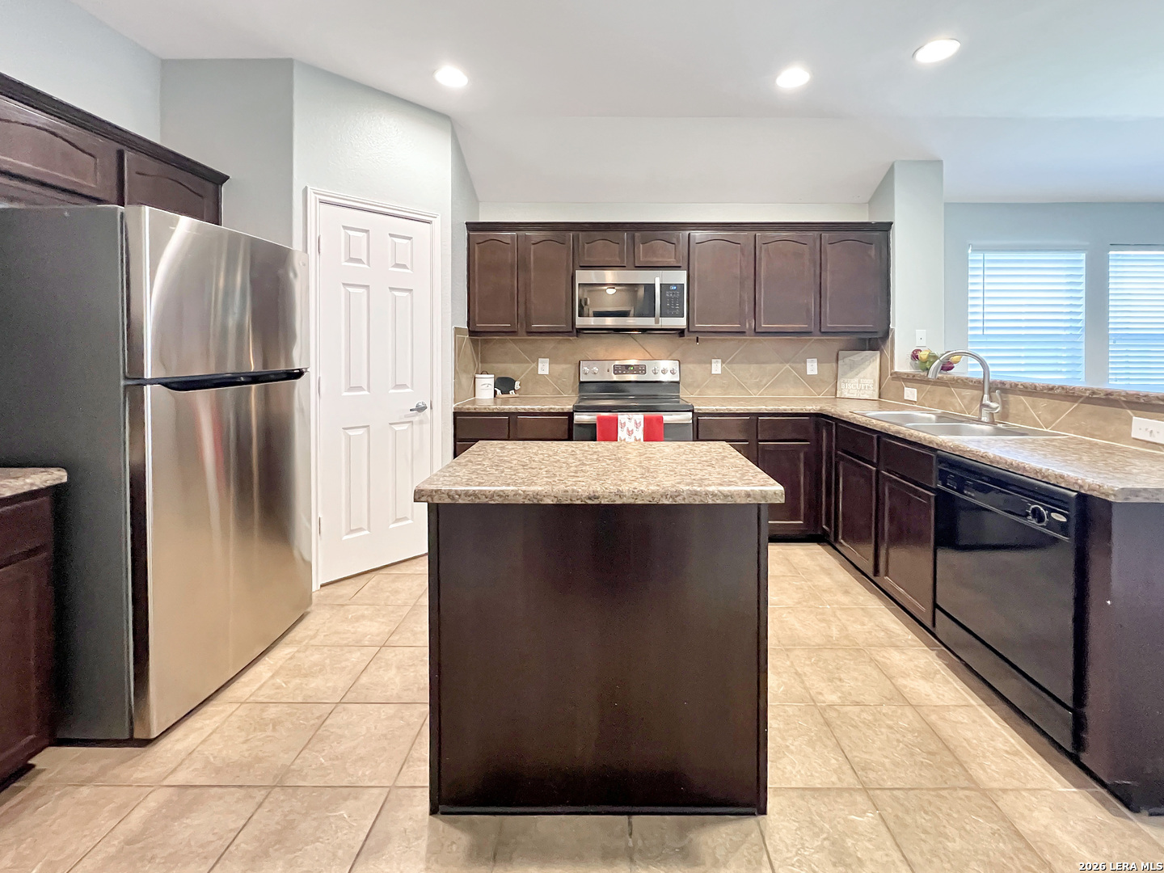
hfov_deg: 106.2
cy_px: 436
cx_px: 582
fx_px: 437
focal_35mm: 13
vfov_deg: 89.9
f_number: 1.8
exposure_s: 1/60
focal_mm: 1.57
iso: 800
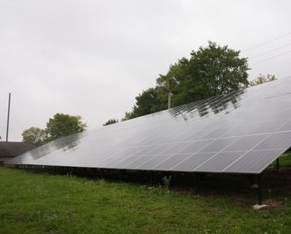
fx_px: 302
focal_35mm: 35
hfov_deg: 51.3
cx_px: 167
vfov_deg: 42.3
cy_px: 114
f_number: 9
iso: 640
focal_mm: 30
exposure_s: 1/160
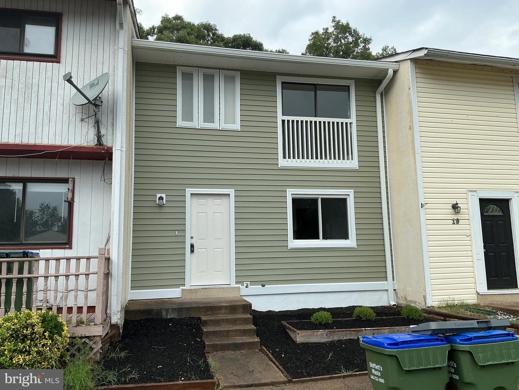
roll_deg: +2.2
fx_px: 435
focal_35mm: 29
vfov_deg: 48.2
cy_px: 195
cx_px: 260
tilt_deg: +5.8
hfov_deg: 61.7
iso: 25
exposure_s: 1/1015
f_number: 1.8
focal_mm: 3
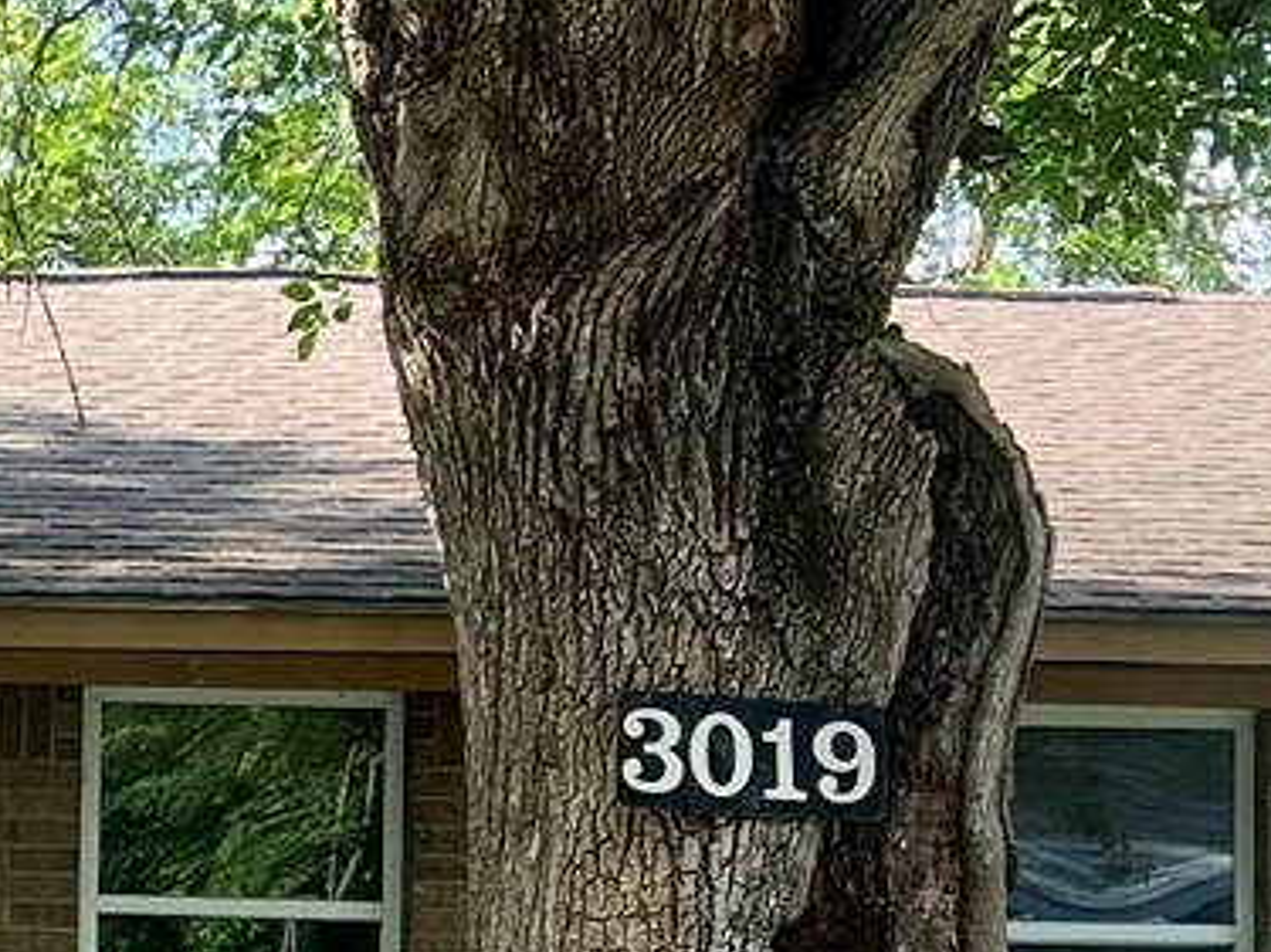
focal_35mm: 142
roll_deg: -0.5
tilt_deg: +4.8
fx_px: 5212
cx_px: -637
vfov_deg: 10.4
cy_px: 806
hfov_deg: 13.1
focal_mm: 5.7
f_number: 1.5
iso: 50
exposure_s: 1/499
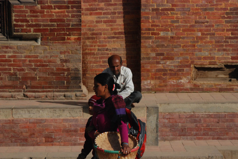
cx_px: 126
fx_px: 894
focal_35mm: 135
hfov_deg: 15.2
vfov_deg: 10.2
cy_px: 82
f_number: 10
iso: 1000
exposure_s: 1/1600
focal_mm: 82
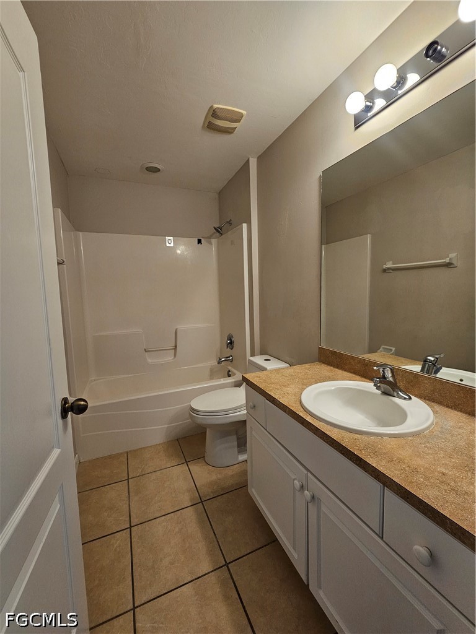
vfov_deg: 106.2
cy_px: 317
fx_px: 238
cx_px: 238
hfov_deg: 89.9
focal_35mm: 13
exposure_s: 1/60
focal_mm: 2.2
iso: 125
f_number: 2.2
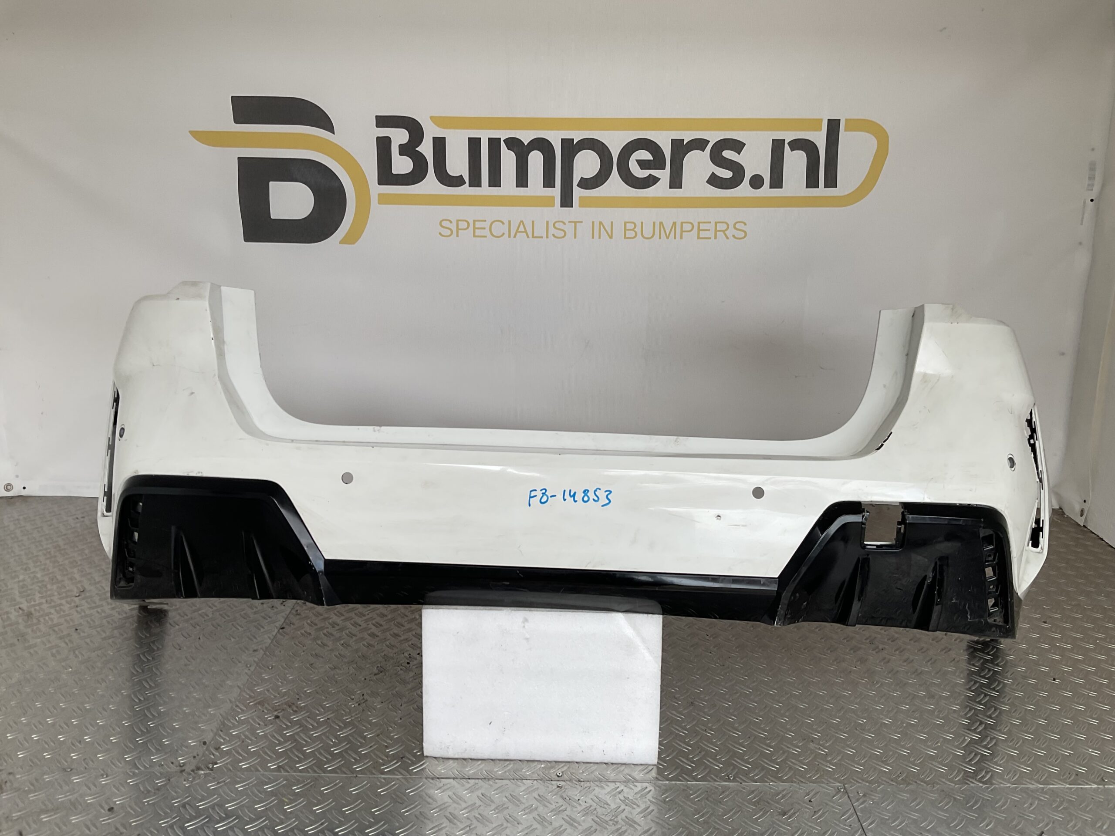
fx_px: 934
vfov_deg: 48.2
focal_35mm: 29
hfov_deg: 61.7
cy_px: 418
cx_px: 558
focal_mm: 3
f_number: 1.8
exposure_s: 1/120
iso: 16
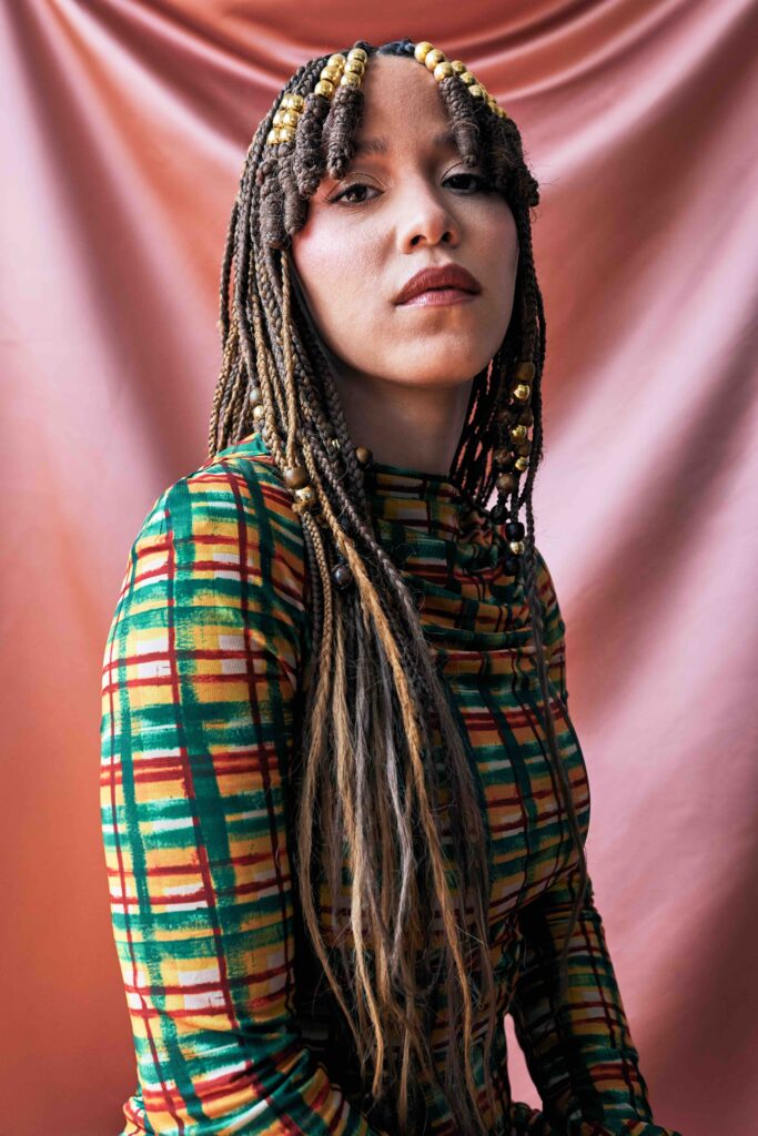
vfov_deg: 54.4
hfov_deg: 37.9
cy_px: 568
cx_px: 379
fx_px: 1105
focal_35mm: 35
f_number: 5.6
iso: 1600
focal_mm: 35
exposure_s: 1/320
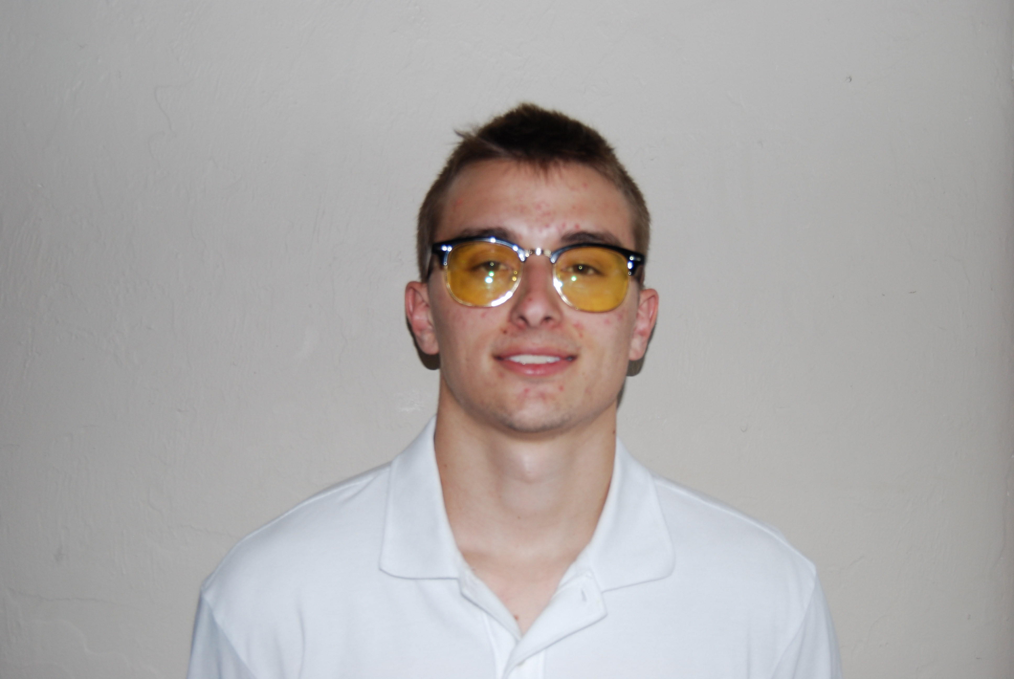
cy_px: 340
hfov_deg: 46.3
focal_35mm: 42
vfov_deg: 32.0
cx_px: 507
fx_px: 1184
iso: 200
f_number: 4.2
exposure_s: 1/60
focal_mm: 28
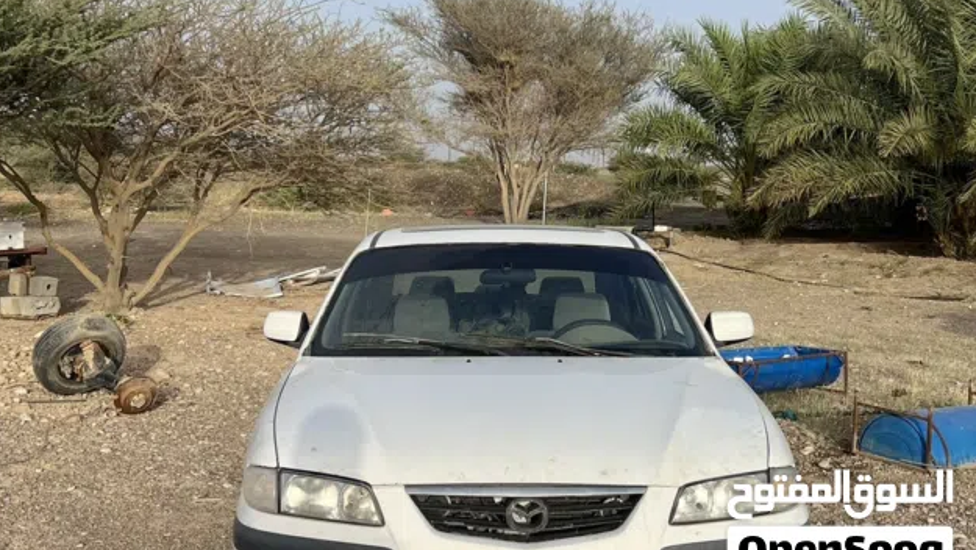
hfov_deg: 66.0
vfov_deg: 40.2
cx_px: 492
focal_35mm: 29
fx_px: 751
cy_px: 244
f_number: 1.5
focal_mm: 5.7
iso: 50
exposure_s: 1/3077
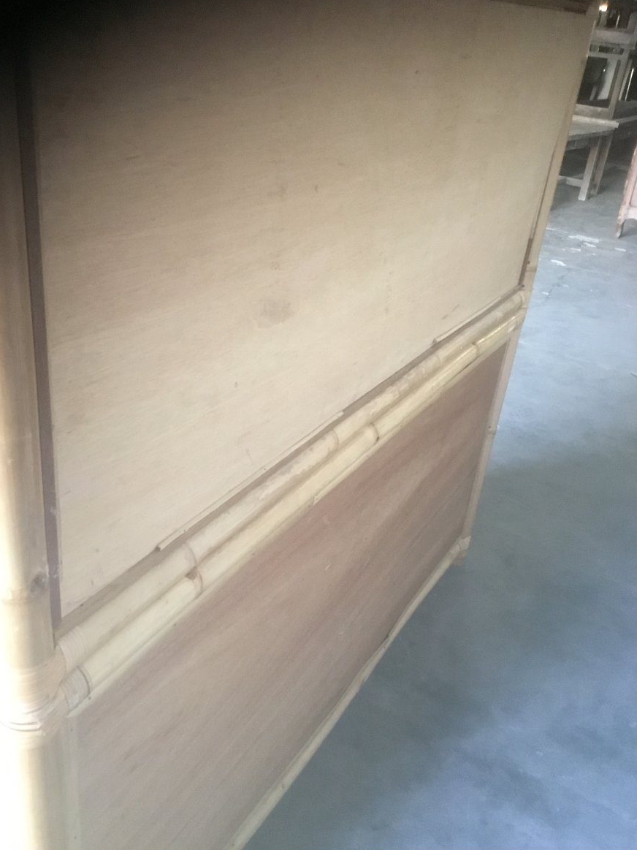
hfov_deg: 44.2
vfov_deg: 56.8
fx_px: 785
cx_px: 313
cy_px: 417
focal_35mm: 32
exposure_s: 1/20
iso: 200
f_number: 2.4
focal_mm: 3.3
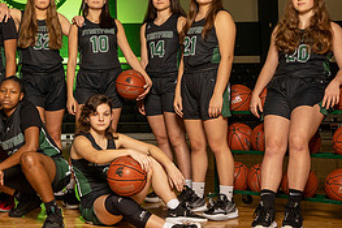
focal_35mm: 64
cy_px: 71
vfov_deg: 21.1
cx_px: 29
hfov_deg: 30.0
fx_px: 608
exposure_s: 1/250
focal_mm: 29
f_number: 8
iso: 800
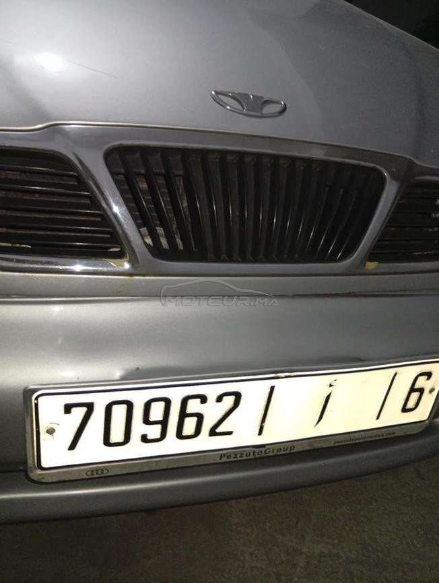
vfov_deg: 65.3
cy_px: 292
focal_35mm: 27
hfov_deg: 51.5
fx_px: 455
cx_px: 220
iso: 460
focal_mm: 3.84
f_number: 1.8
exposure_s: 1/33.3
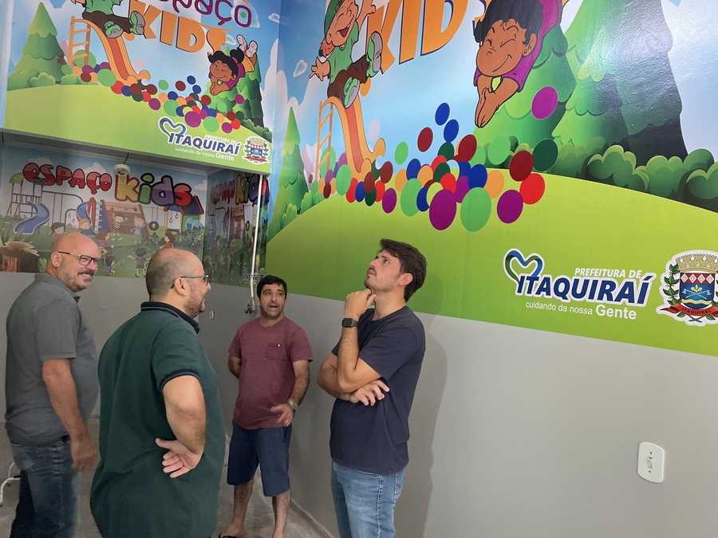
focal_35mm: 26
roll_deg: -3.6
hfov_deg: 67.3
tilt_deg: +0.7
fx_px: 539
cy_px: 269
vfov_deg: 53.1
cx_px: 359
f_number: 1.6
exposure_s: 1/60
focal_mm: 4.2
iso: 400
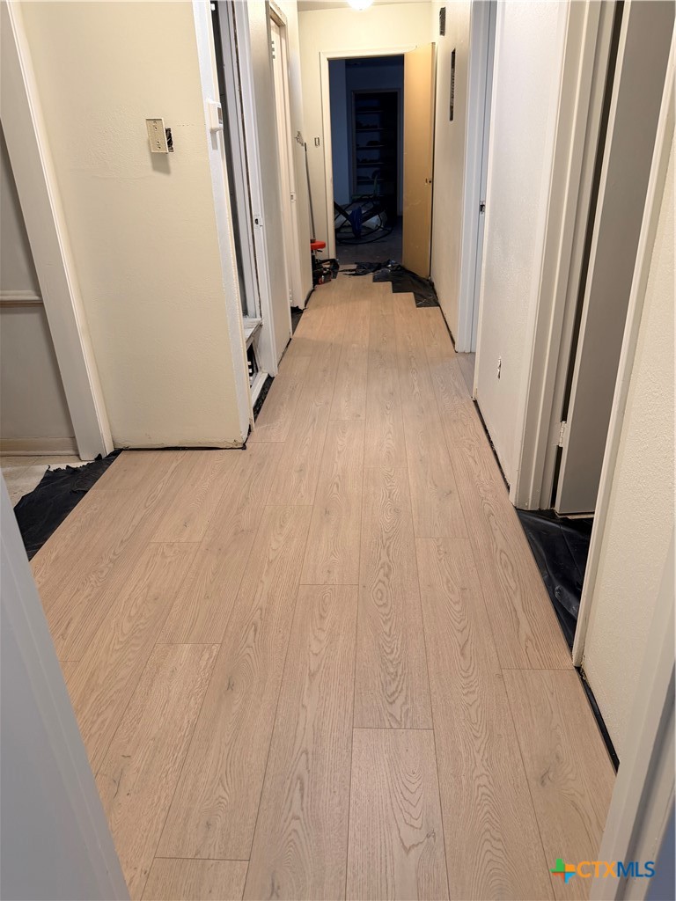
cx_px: 338
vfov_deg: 71.6
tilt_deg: -25.6
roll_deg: +2.3
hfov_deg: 56.8
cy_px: 450
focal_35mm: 24
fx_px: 625
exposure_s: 1/60
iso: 160
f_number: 1.78
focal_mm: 6.76
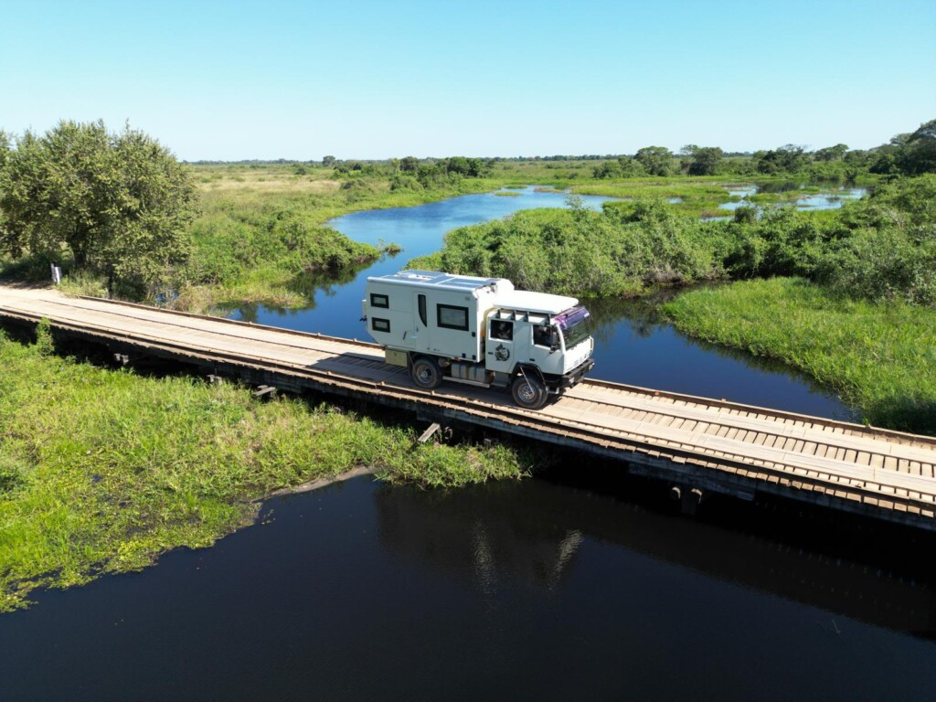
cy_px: 351
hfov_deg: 71.6
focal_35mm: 24
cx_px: 468
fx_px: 649
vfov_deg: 56.8
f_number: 1.7
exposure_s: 1/1250
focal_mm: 6.72
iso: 100
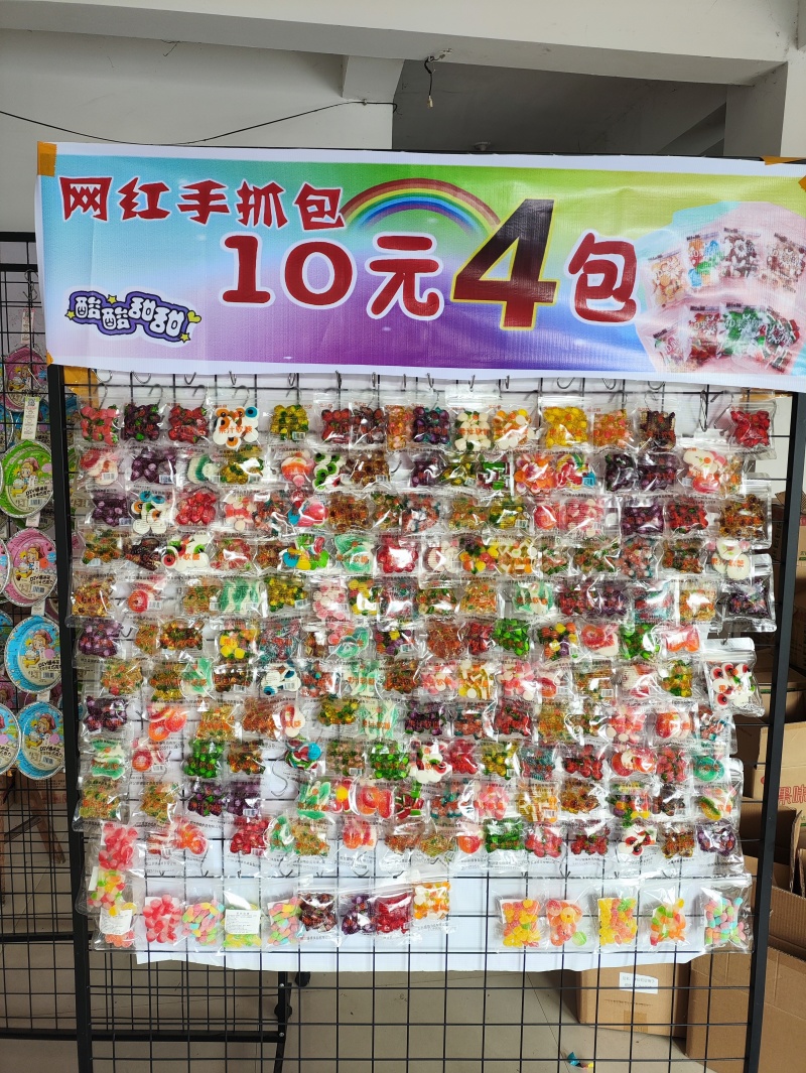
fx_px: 775
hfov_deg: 54.9
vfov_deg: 69.4
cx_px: 403
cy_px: 536
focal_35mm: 25
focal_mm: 4.71
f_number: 1.79
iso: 50
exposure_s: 1/150
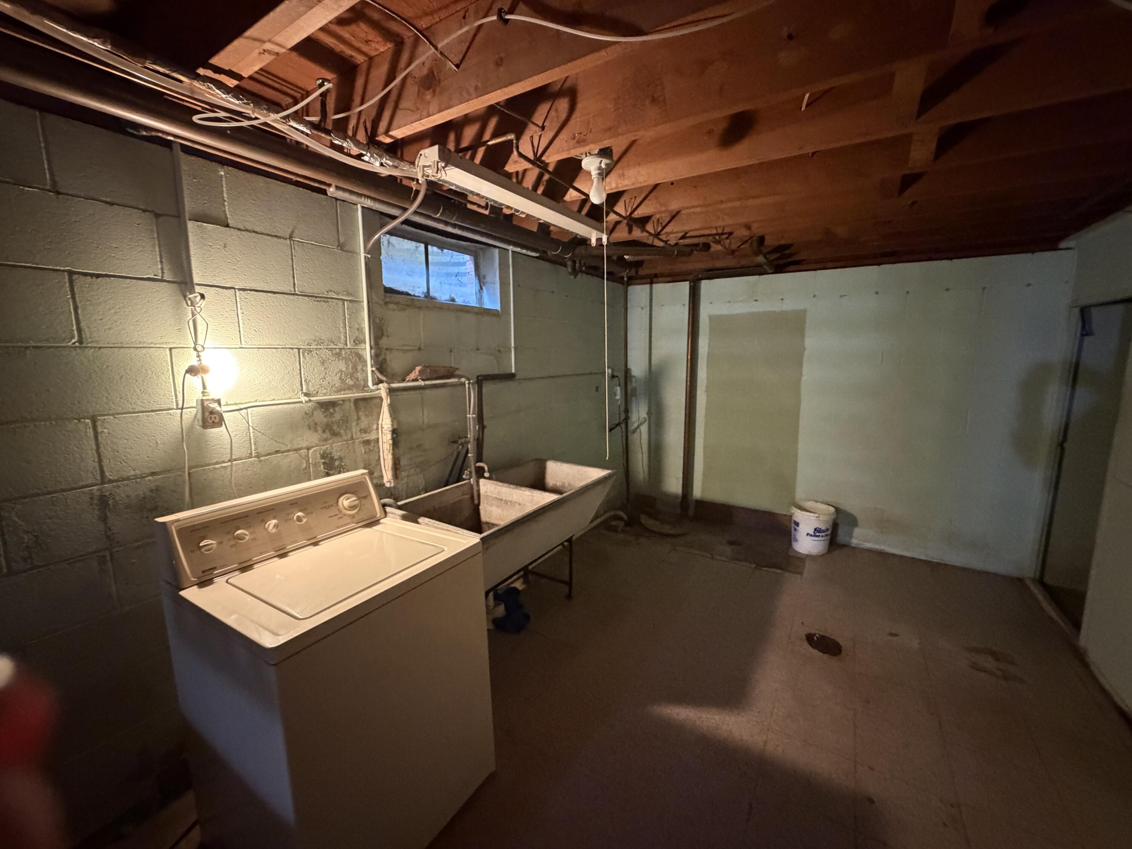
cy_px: 424
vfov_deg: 85.7
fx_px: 458
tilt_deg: -9.7
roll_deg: +0.5
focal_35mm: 14
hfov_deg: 102.1
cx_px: 566
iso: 1000
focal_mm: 2.22
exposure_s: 1/40
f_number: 2.2
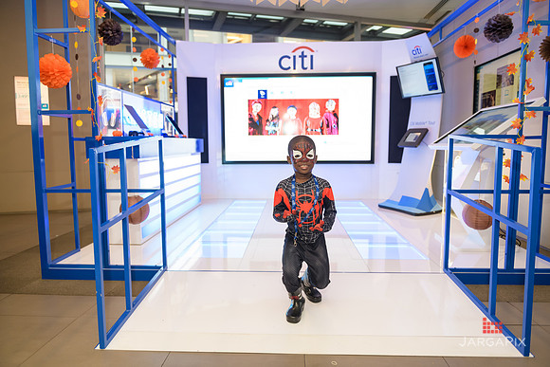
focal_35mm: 26
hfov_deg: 69.4
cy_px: 184
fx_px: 397
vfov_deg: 49.6
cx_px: 275
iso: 800
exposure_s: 1/125
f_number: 3.2
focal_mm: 26
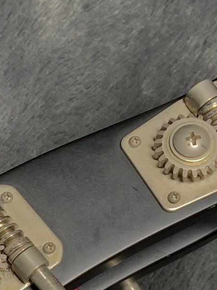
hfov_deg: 11.9
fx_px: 1012
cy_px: 267
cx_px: -57
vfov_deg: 16.1
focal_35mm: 121
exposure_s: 1/156
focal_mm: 3
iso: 25
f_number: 1.8
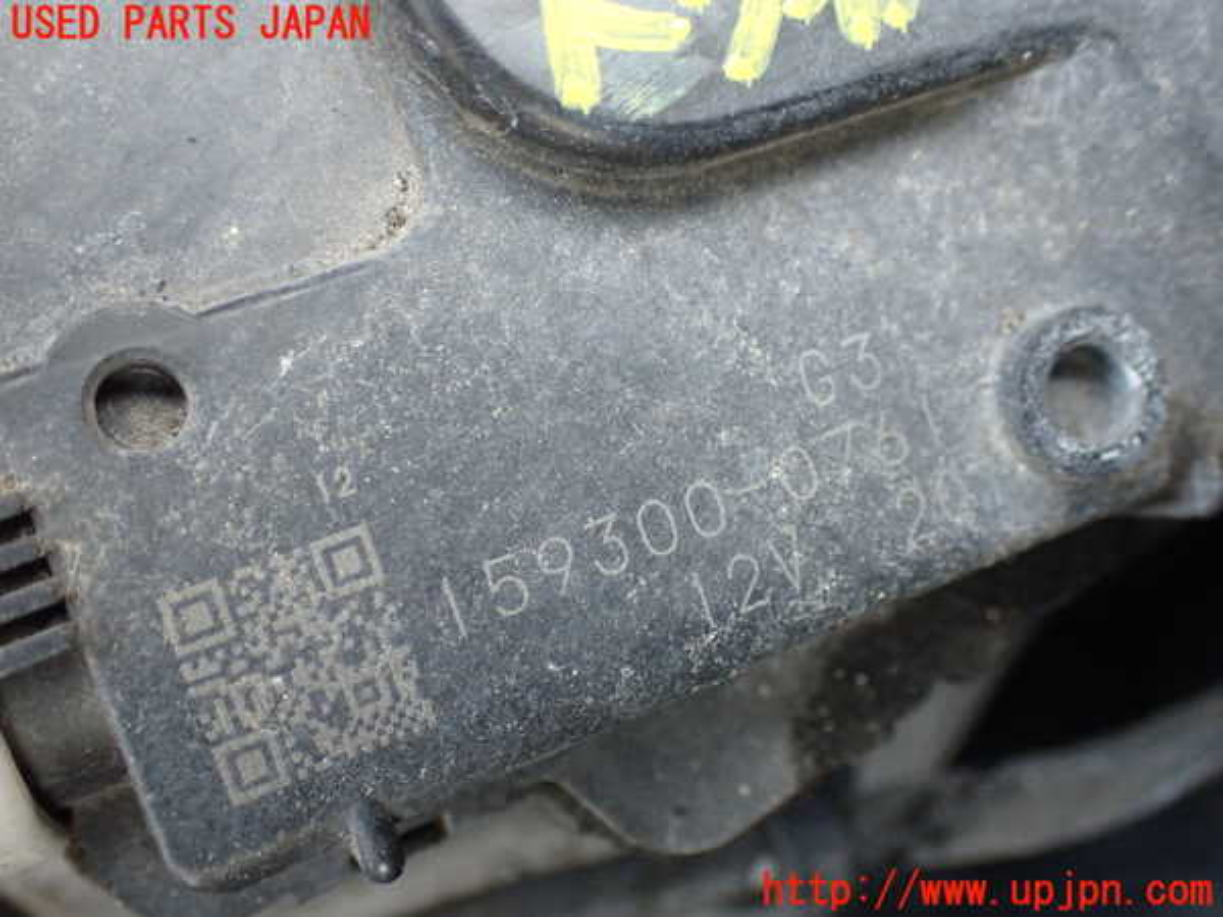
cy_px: 458
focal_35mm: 41
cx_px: 612
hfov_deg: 45.8
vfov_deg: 35.1
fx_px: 1449
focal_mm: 7.31
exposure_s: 1/100
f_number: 2.8
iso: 800
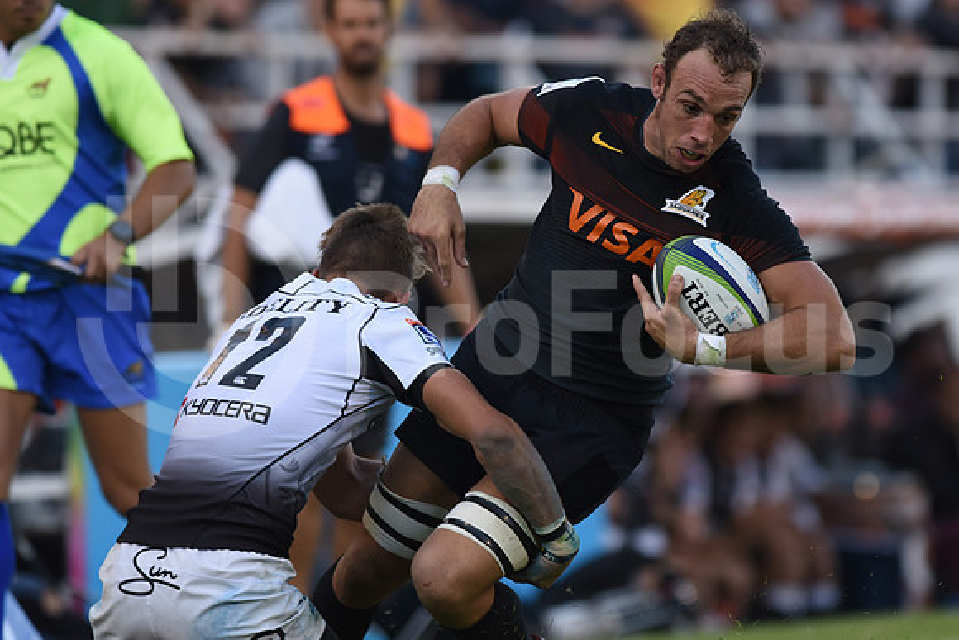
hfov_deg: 4.9
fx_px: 11190
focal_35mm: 420
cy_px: 320
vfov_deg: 3.3
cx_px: 480
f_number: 4
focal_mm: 420
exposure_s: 1/1000
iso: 1000
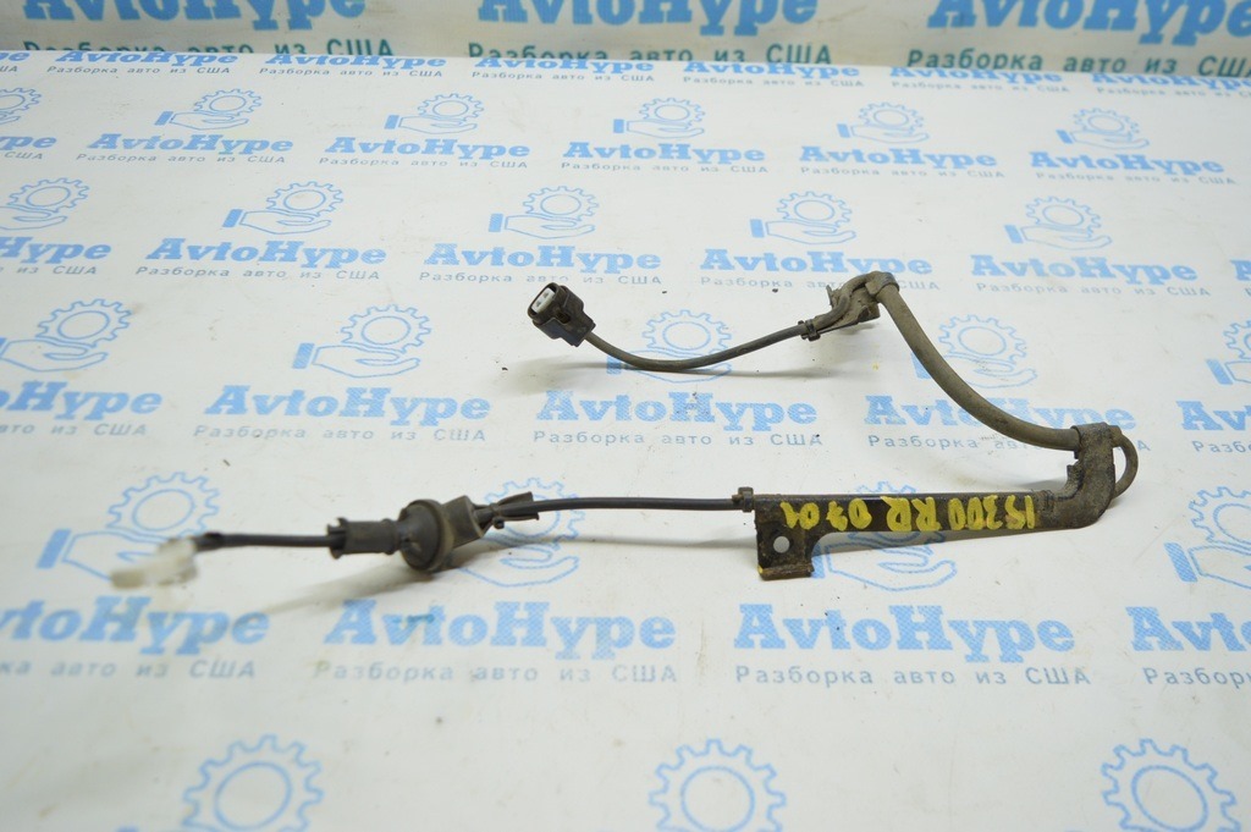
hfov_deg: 62.0
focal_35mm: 30
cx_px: 626
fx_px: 1042
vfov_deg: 43.5
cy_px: 416
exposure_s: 1/60
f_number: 3.8
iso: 400
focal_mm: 20
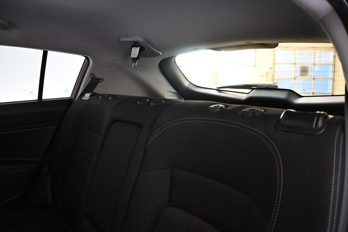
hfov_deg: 43.0
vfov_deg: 29.4
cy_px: 116
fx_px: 442
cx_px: 174
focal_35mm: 46
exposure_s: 1/60
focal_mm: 30.5
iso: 4500
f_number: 4.8
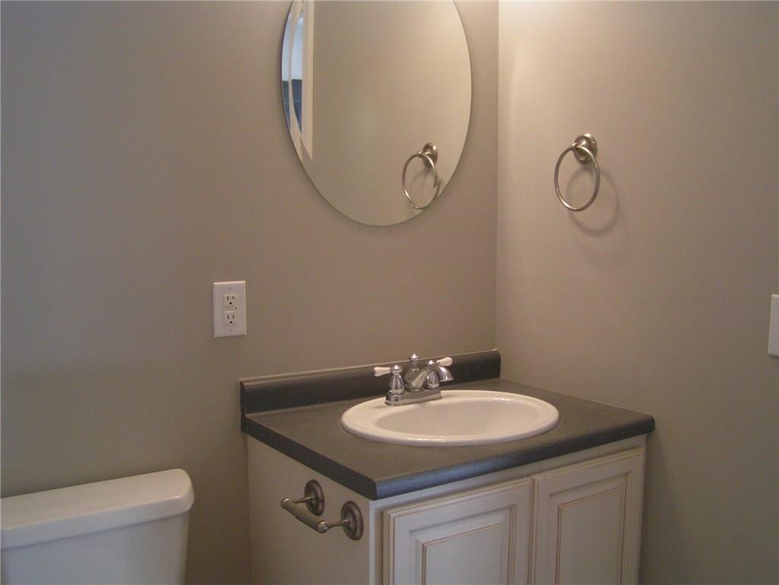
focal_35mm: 38
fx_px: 855
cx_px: 390
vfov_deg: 37.7
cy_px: 292
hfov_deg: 49.0
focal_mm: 5.8
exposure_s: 1/40
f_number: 2.8
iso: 200
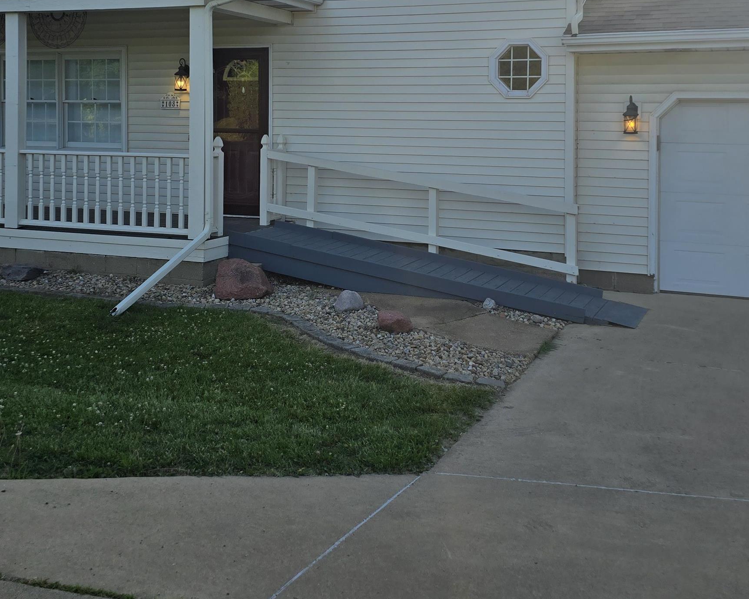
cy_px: 128
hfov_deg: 45.7
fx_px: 887
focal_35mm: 40
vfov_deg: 36.2
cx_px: 417
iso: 12
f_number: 1.7
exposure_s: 1/1005
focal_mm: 6.3
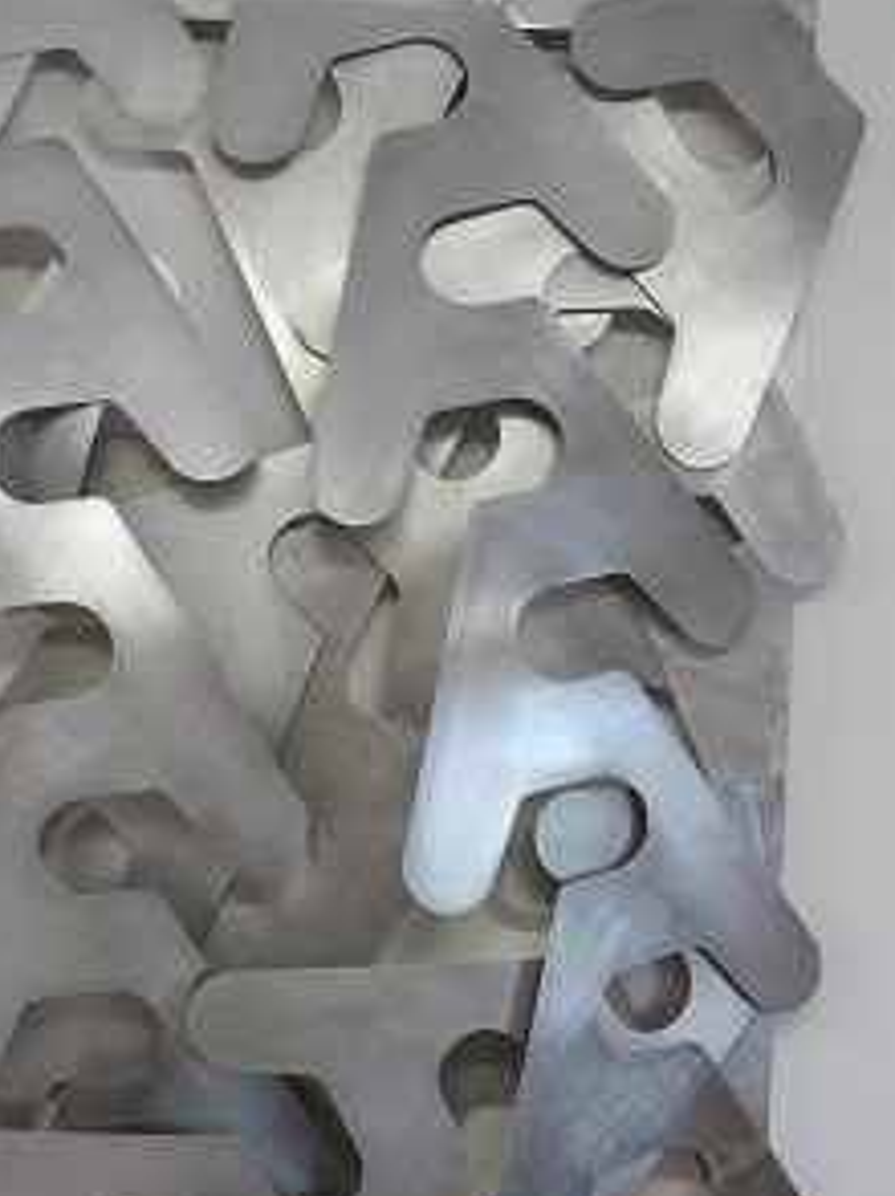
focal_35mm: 49
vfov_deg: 38.6
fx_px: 1692
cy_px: 769
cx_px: 330
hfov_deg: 29.5
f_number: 3.1
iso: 320
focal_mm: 6.3
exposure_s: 1/60
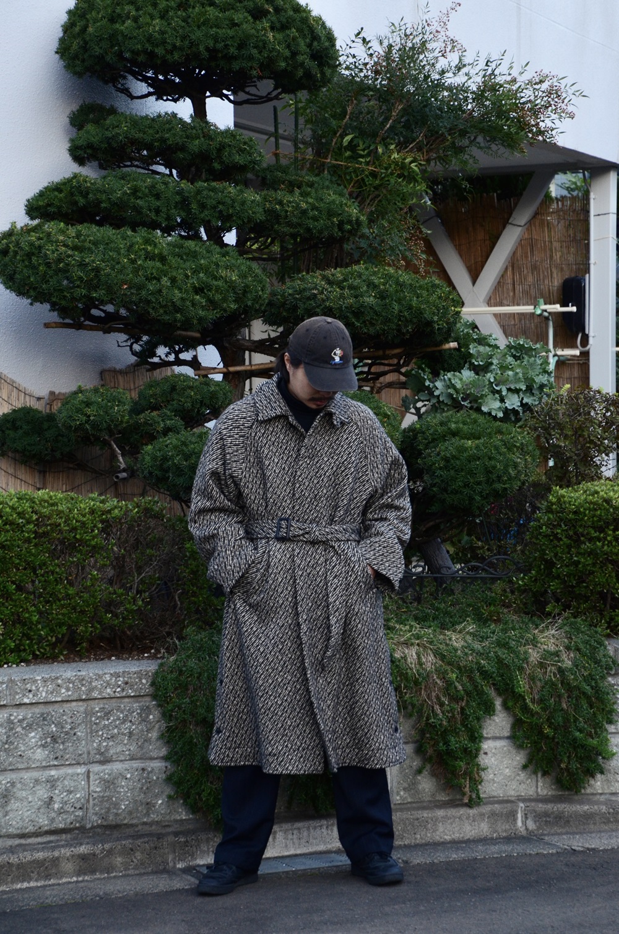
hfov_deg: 14.6
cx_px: 310
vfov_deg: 21.9
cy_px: 467
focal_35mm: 93
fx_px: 2408
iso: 800
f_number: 5
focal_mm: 62
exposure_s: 1/100
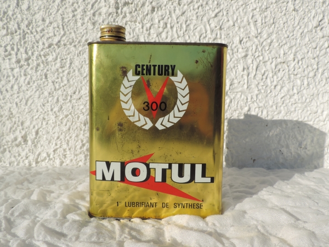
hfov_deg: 63.4
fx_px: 266
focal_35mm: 28
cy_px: 124
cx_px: 164
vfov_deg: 49.7
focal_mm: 4.9
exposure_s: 1/1600
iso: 80
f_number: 3.4
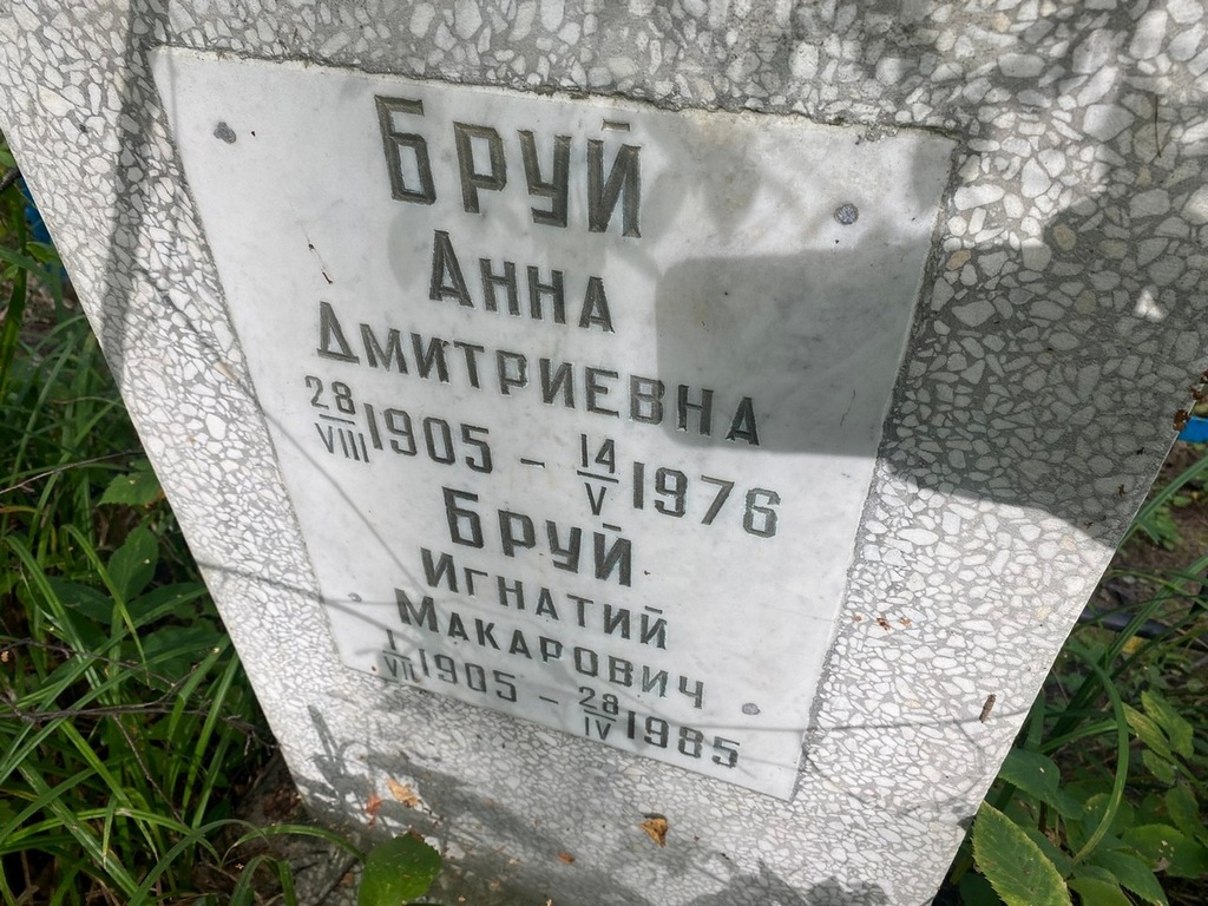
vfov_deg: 53.1
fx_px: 907
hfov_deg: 67.3
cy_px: 453
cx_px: 604
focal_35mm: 26
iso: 32
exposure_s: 1/138
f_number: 1.8
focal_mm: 4.25
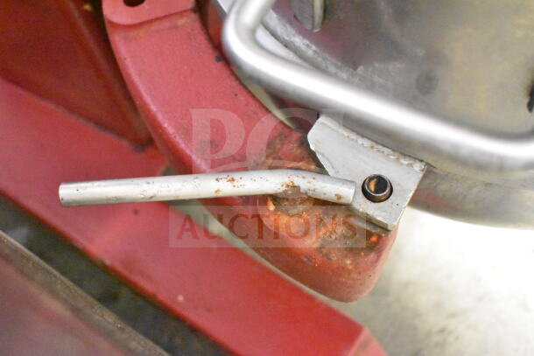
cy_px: 178
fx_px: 601
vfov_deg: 33.0
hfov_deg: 47.9
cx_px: 267
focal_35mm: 40
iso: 25600
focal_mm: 27
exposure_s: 1/25
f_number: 4
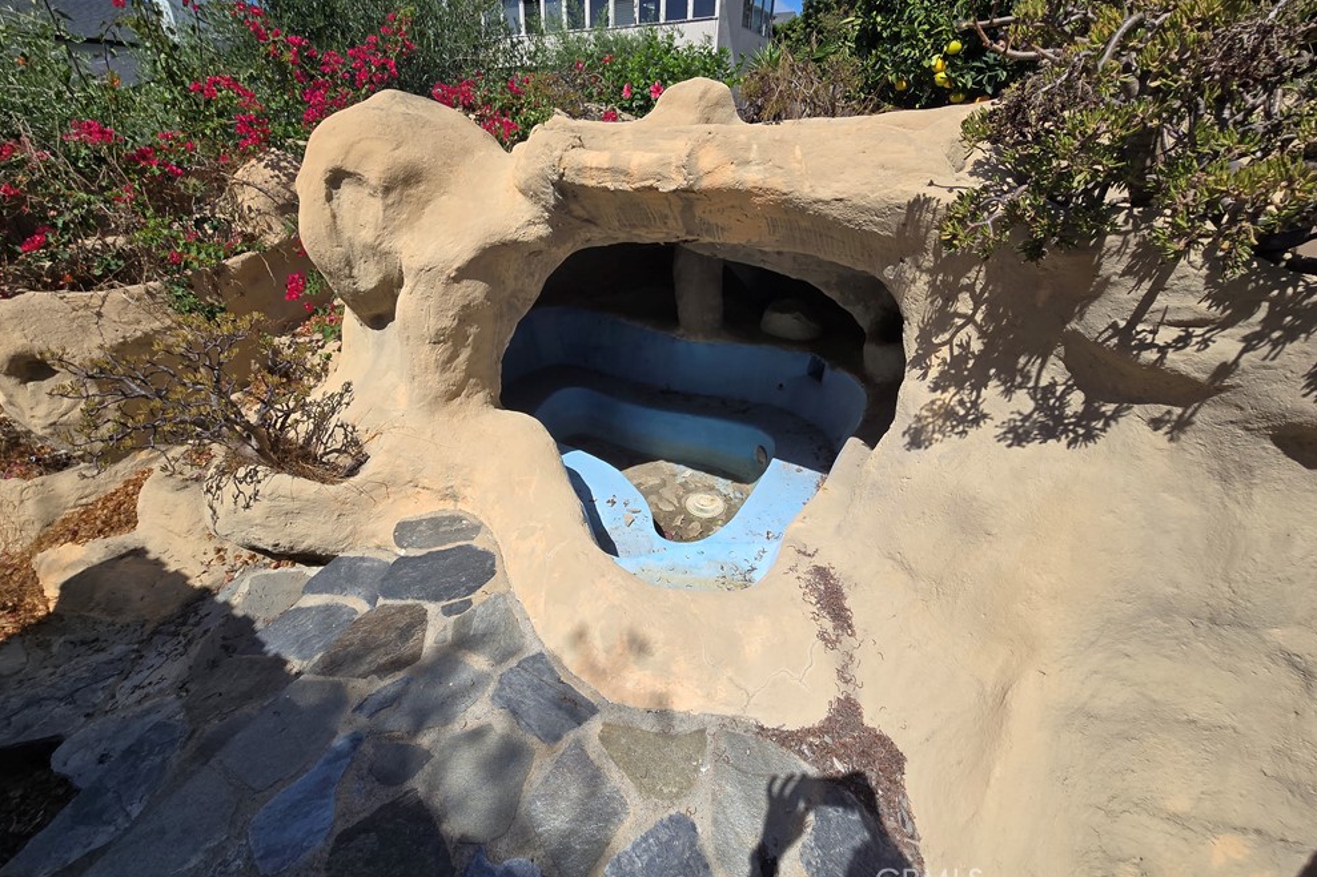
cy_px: 389
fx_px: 512
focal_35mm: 14
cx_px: 642
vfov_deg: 80.9
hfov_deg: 104.2
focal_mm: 2.2
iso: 50
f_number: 2.2
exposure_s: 1/3203
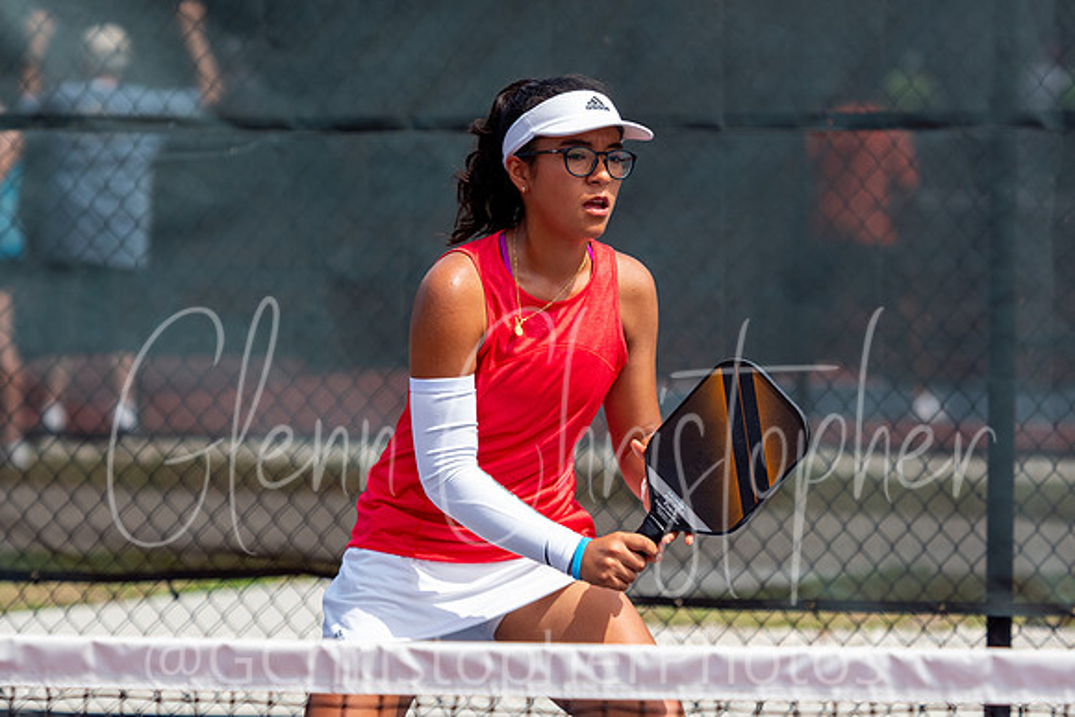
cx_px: 462
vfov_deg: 4.8
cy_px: 266
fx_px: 8556
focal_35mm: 286
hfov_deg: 7.2
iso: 200
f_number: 3.2
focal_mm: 115
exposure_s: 1/1600
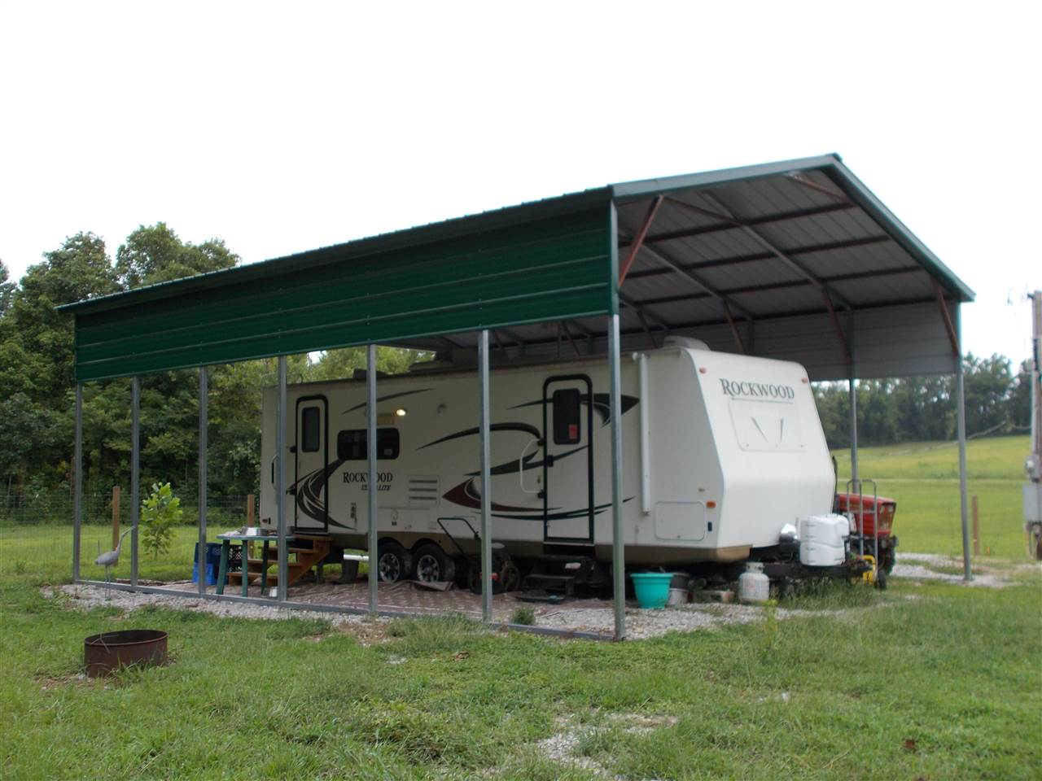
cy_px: 390
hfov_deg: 47.9
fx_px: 1174
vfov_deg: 36.8
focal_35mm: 39
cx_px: 521
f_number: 3.9
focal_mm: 6.9
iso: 80
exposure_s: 1/125
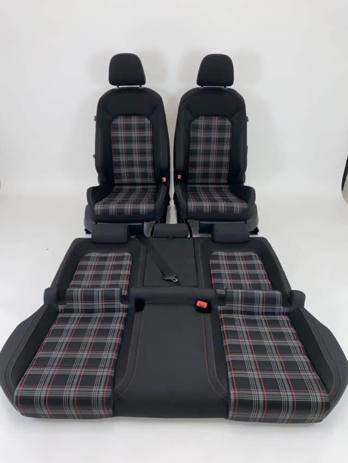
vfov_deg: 67.3
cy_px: 232
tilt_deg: -29.6
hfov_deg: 53.1
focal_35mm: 26
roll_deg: -0.5
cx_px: 174
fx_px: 348
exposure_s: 1/100
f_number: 1.8
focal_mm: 4.25
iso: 50
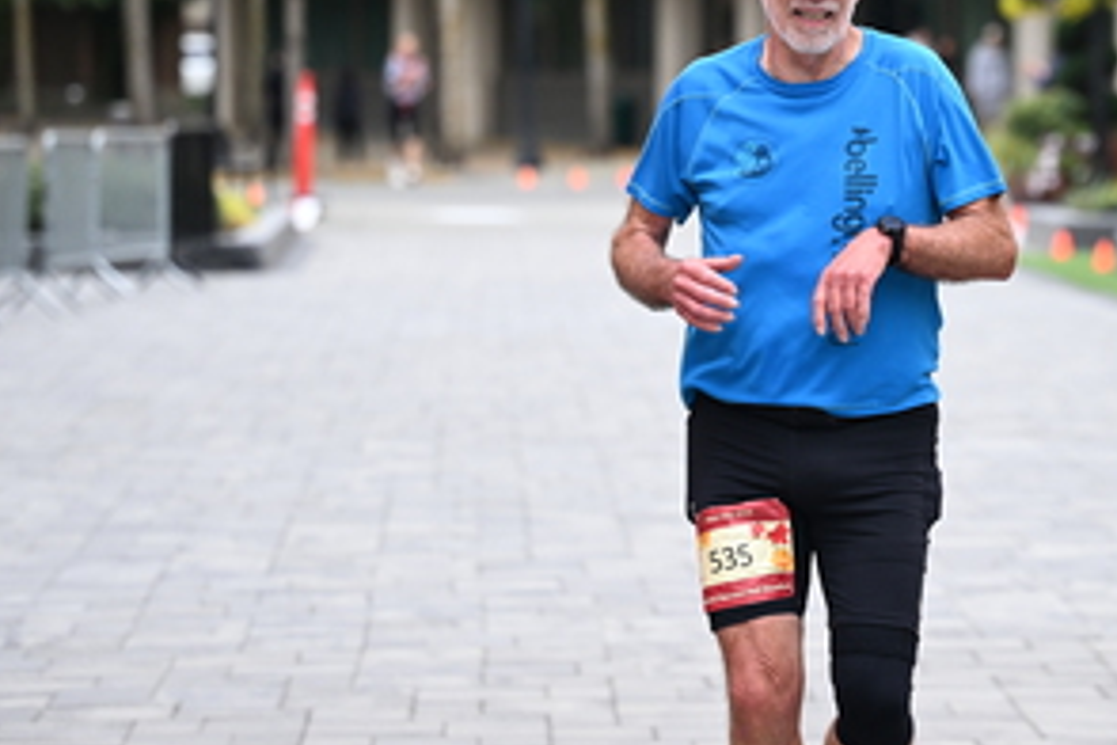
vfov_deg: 7.3
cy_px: 192
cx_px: 813
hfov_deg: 10.9
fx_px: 5864
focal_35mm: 189
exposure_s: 1/1600
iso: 640
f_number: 2.8
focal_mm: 101
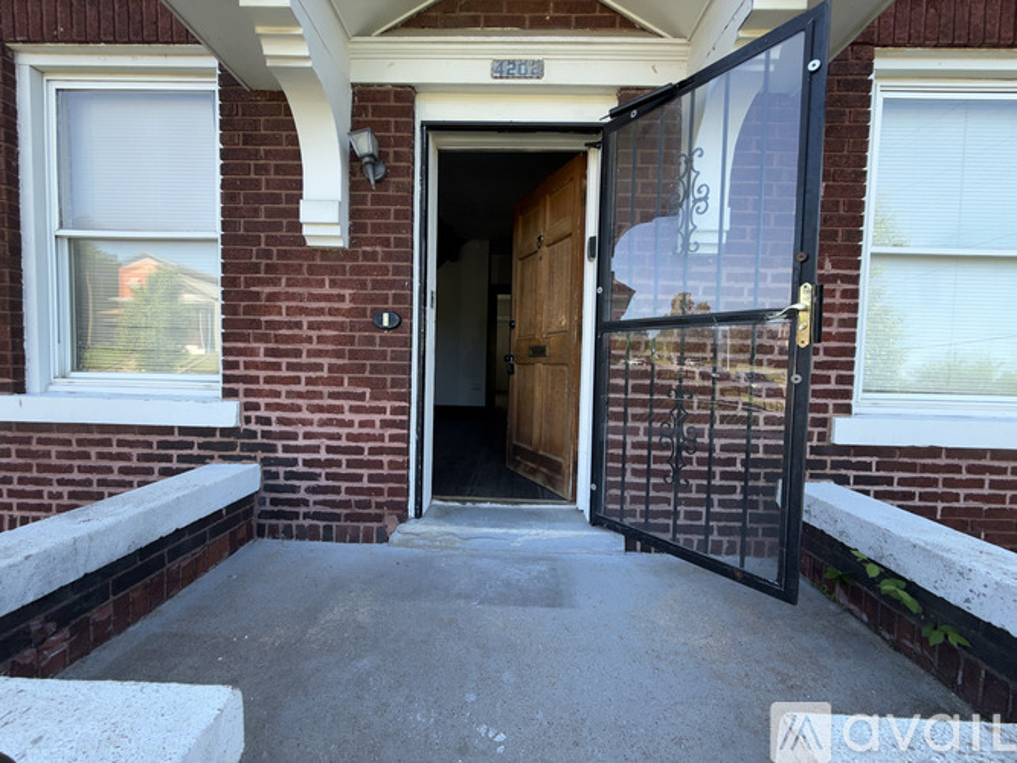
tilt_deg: -2.8
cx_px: 508
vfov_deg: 85.7
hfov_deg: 102.1
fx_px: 411
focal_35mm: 14
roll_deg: -1.4
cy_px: 382
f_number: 2.2
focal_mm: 2.22
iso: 16
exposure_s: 1/122
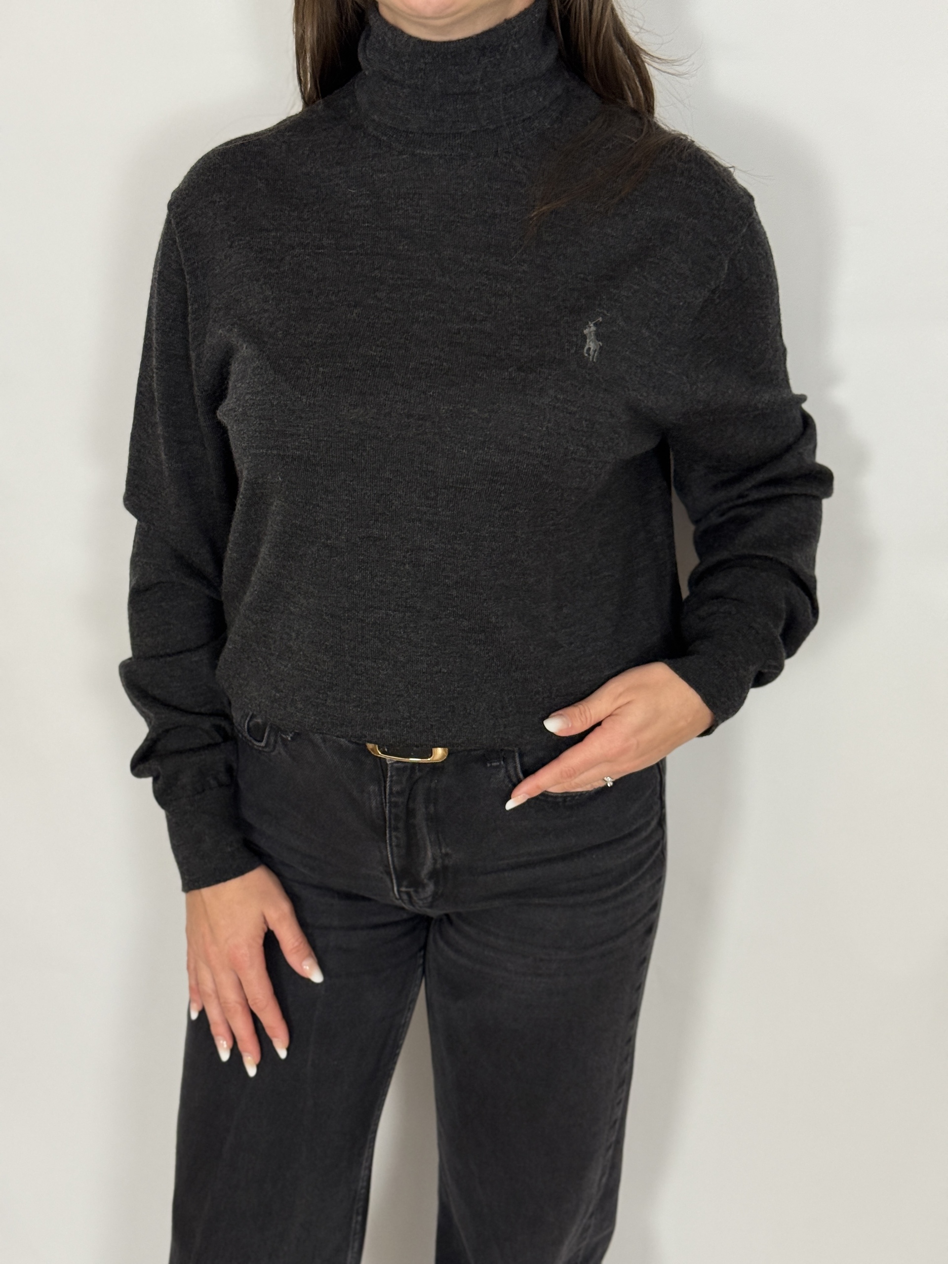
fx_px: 1753
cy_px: 632
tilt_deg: -19.9
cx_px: 474
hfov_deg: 30.3
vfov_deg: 39.7
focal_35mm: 48
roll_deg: -1.1
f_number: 1.78
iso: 200
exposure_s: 1/100
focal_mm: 6.76
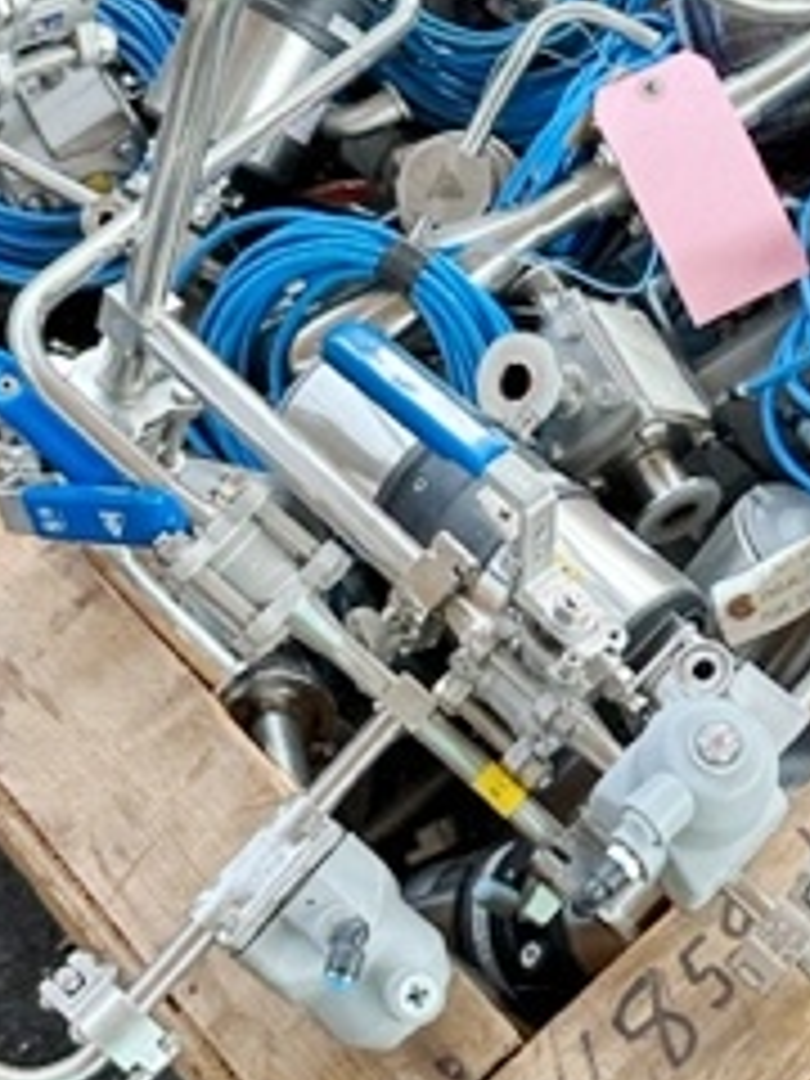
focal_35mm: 64
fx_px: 1997
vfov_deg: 30.3
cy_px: 495
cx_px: 693
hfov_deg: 22.5
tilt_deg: -54.6
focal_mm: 6.86
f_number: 1.78
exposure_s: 1/103
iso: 250
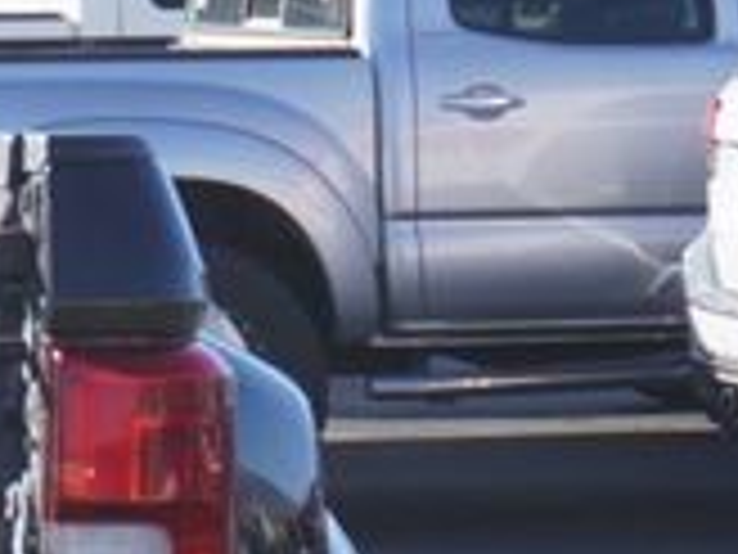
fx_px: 7483
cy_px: 919
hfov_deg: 5.4
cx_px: -1310
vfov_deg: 4.2
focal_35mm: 351
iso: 100
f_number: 8
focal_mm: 39
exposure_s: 1/125
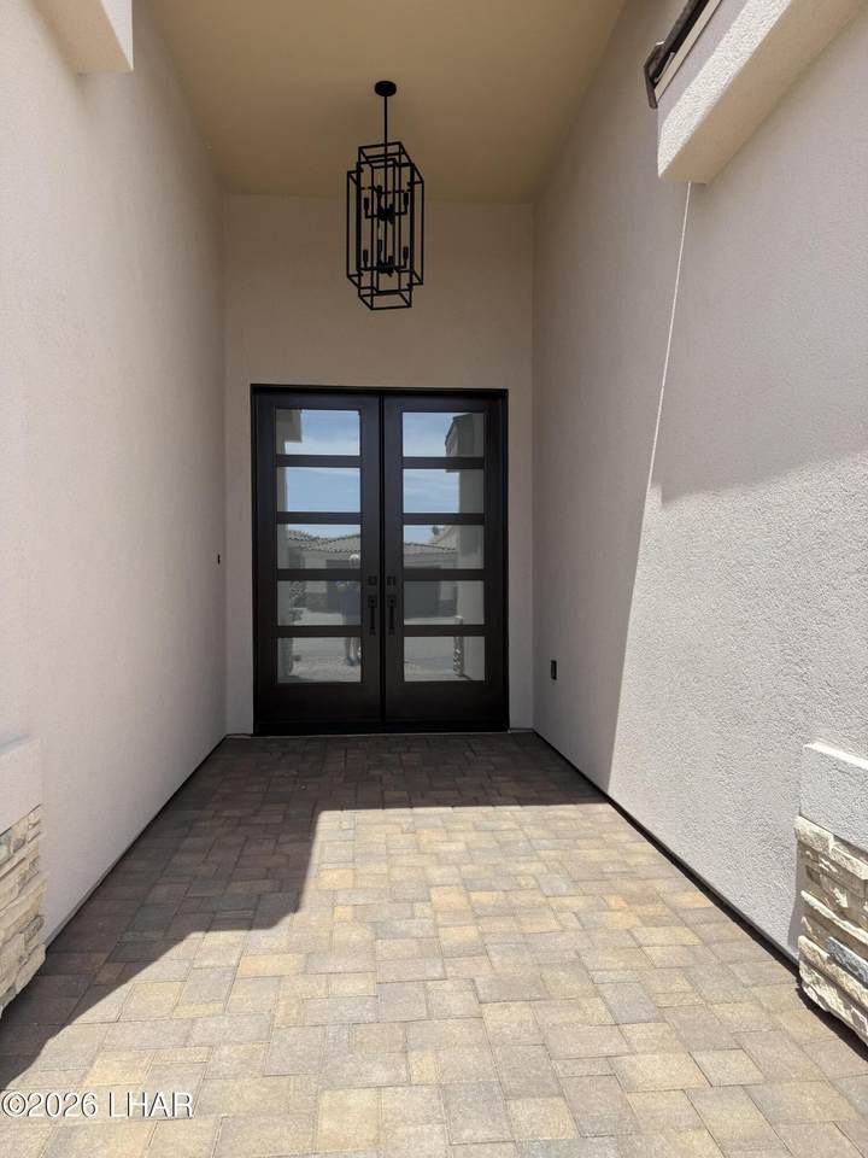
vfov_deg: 71.6
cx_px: 434
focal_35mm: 24
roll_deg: -0.3
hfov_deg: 56.8
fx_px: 802
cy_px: 579
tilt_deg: +0.6
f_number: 1.78
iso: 80
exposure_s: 1/3145
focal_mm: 6.76
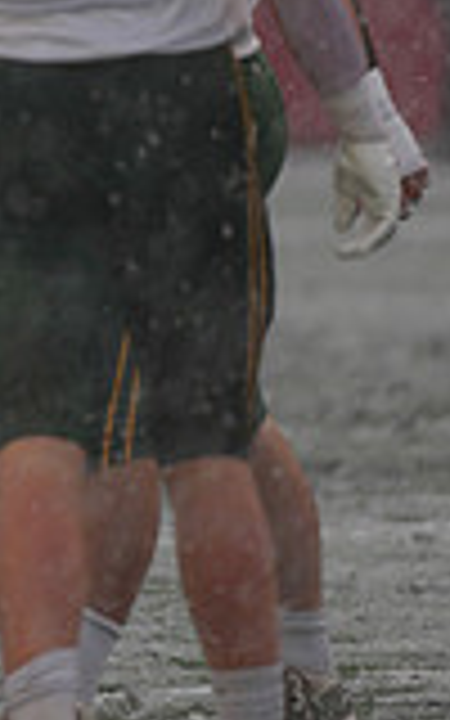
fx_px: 21800
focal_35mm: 1111
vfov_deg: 1.9
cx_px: -824
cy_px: -83
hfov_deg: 1.2
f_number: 2.8
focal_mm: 300
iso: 320
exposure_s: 1/1600
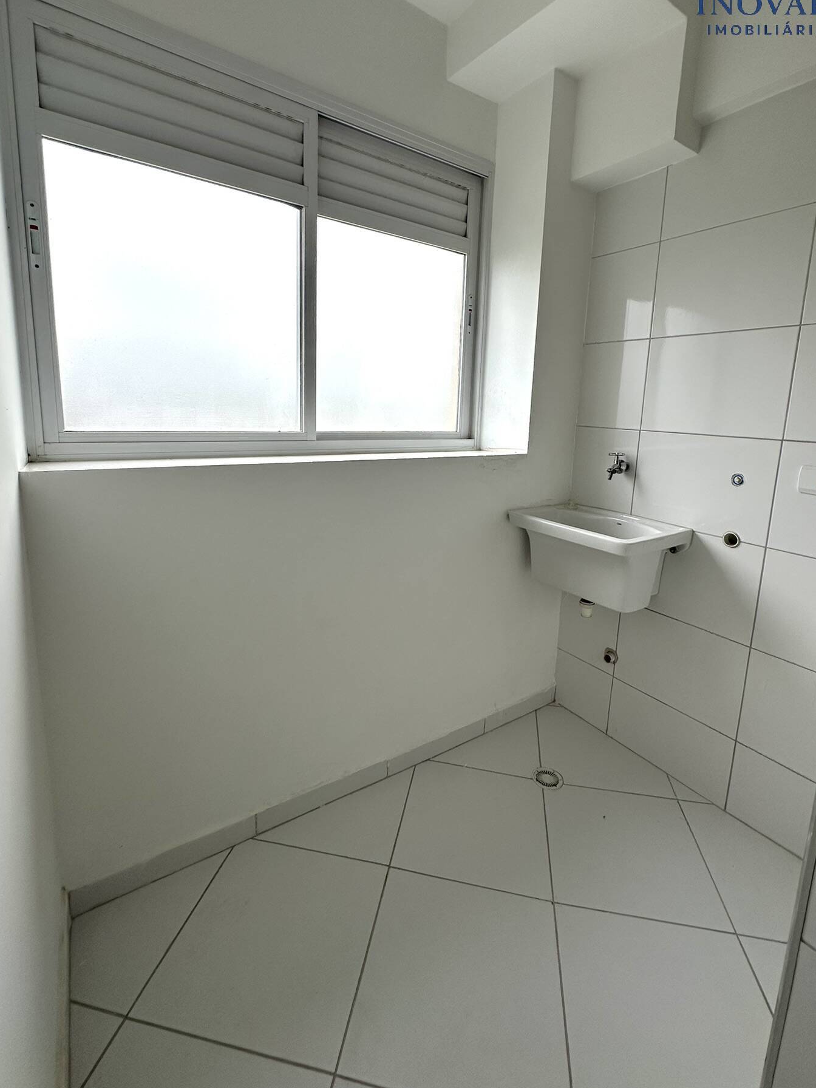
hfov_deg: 78.1
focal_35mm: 16
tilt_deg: -7.4
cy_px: 484
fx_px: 503
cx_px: 423
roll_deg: -4.0
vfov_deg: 94.1
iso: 40
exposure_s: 1/271
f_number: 2.2
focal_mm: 2.22
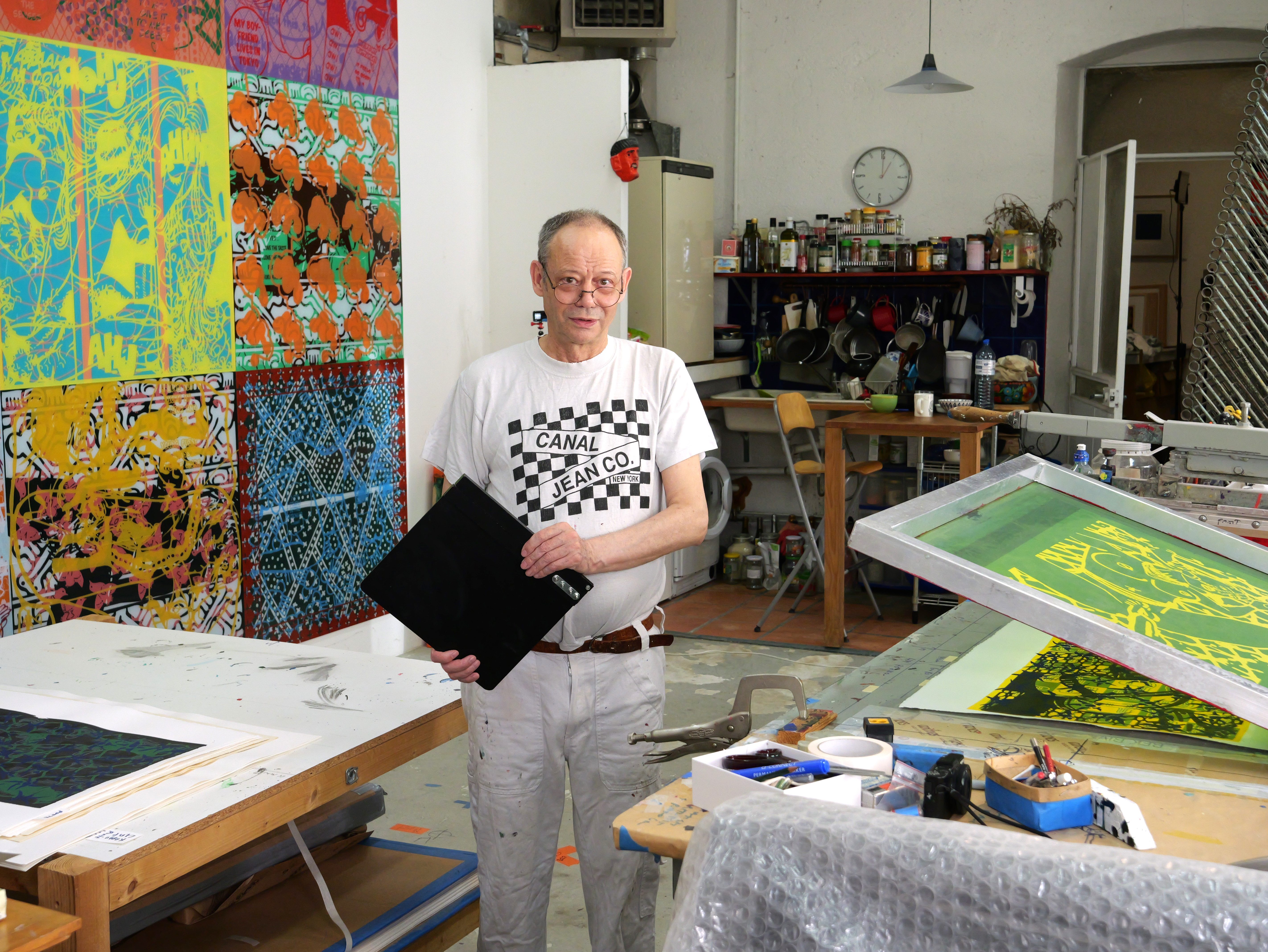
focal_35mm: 44
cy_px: 476
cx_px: 634
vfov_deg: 32.9
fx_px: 1612
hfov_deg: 42.9
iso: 1000
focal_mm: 22
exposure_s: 1/125
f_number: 4.5
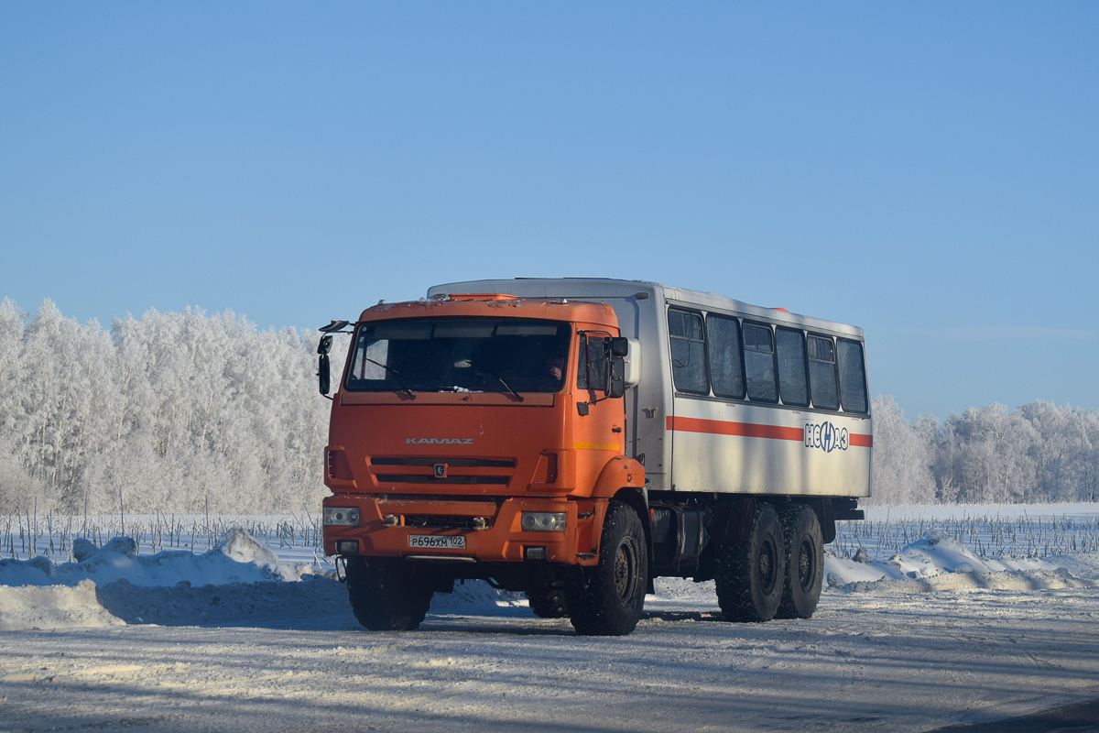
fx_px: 2518
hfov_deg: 24.6
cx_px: 550
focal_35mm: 82
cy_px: 366
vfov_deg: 16.6
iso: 100
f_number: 6.3
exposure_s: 1/800
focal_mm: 55
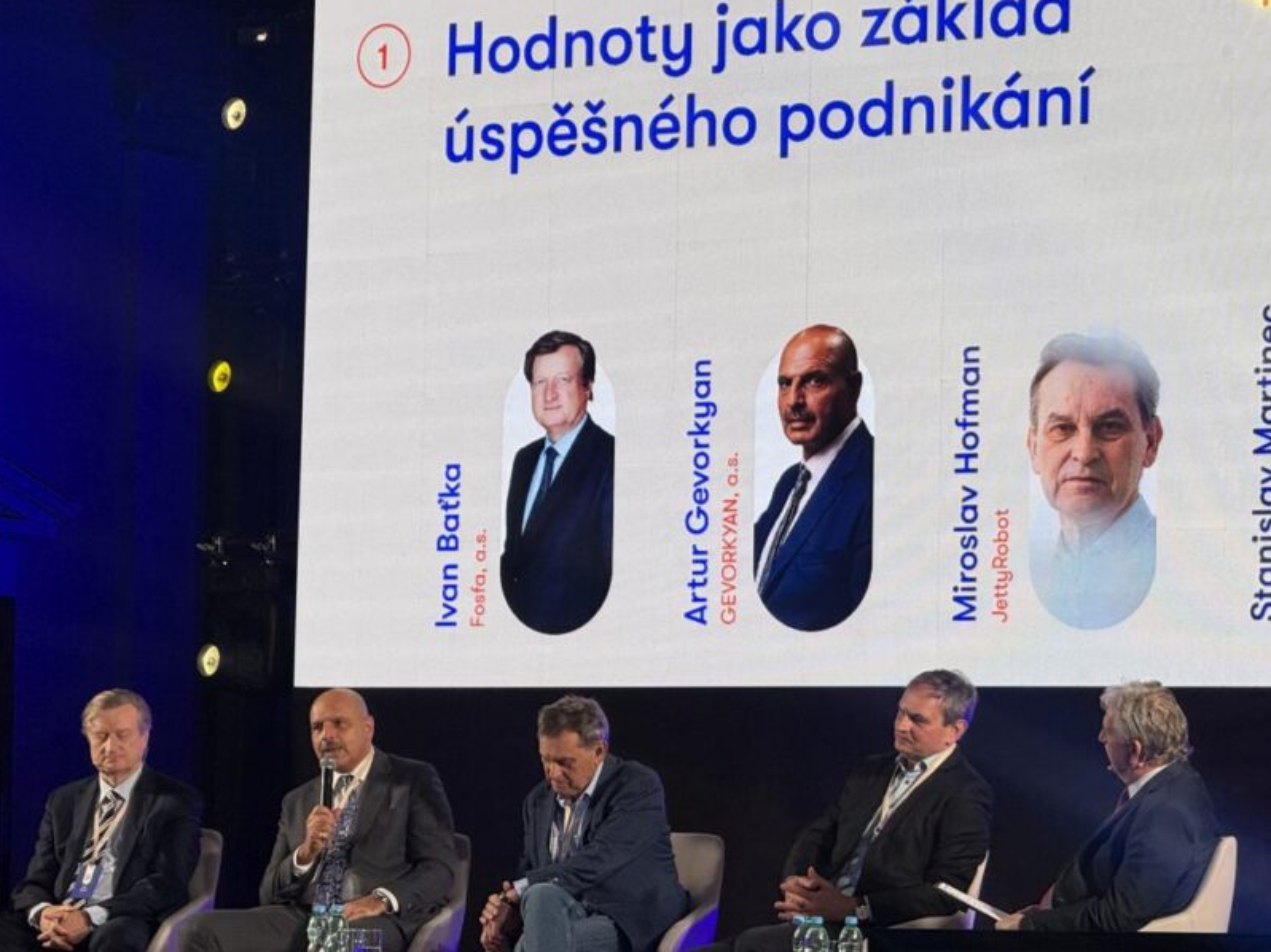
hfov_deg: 12.8
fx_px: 5653
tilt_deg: +3.7
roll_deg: -0.9
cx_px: 487
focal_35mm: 154
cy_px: 544
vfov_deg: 9.6
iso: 64
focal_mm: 15.66
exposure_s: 1/118
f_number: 2.8
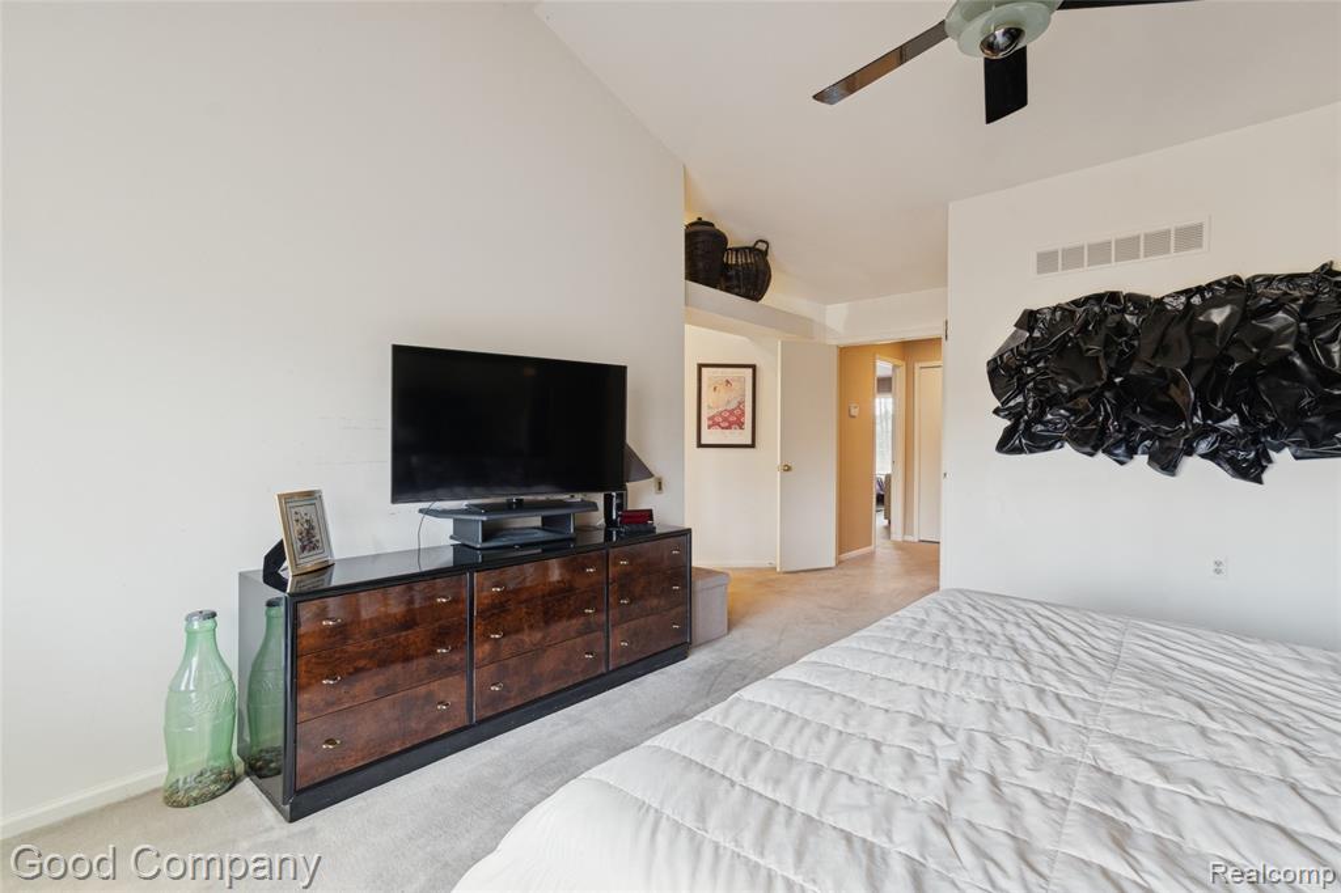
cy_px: 446
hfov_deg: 100.4
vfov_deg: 77.3
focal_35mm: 15
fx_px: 559
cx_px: 670
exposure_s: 1/10
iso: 400
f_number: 8
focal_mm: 10
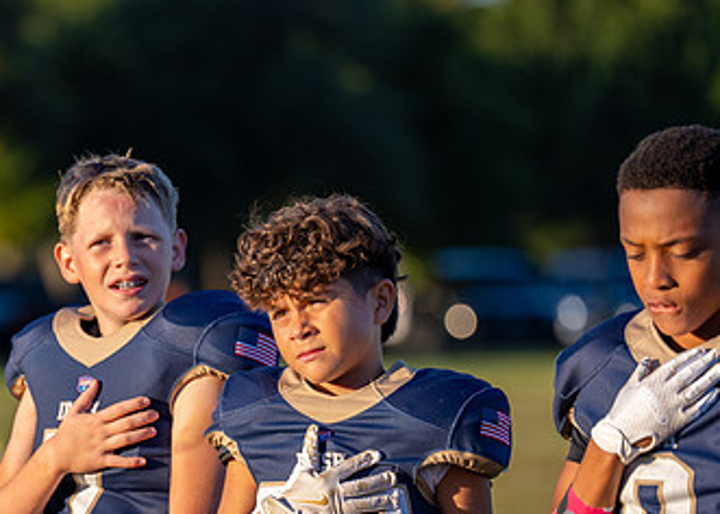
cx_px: 129
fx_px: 5599
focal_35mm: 274
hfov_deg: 7.3
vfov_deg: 5.2
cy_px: 400
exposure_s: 1/1600
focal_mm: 144
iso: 250
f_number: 2.8
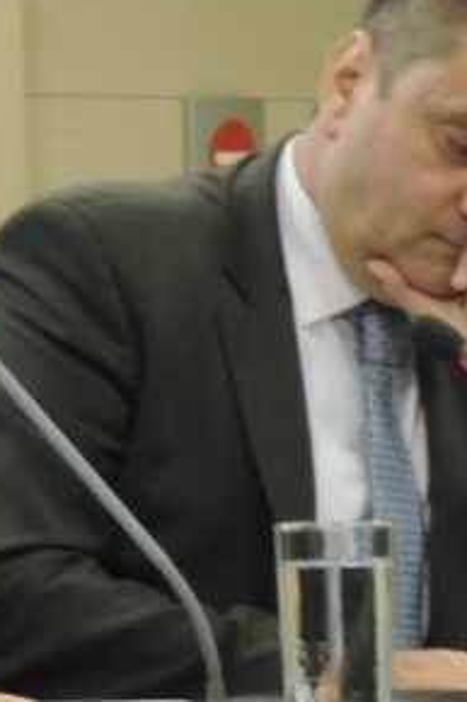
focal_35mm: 367
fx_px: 7149
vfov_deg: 5.6
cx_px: 392
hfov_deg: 3.7
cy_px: 438
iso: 640
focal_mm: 17.8
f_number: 4.1
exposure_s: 1/25
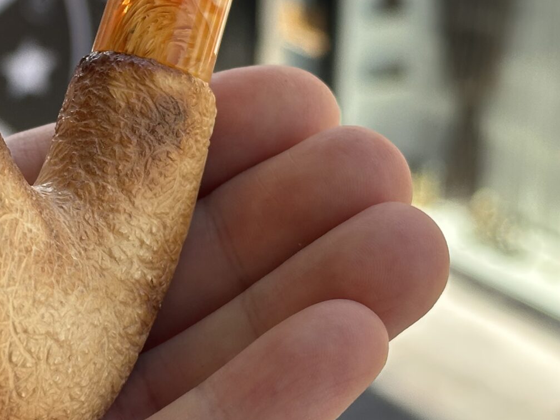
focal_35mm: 122
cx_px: 71
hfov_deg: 16.0
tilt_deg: -16.8
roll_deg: -0.6
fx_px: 1973
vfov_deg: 12.1
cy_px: 96
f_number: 1.78
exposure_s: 1/729
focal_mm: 6.86
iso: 64
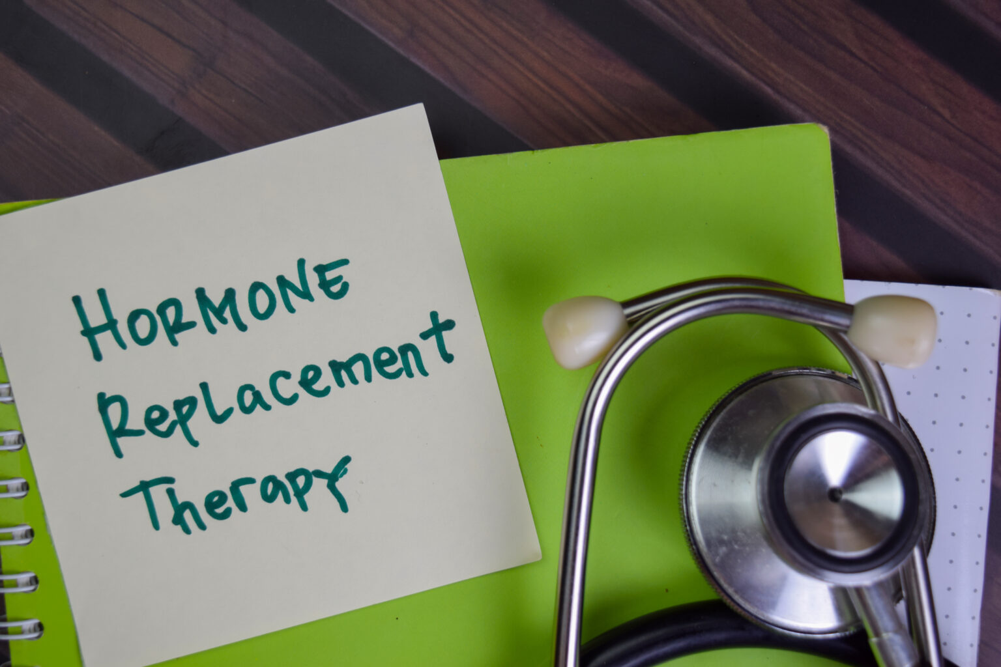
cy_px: 334
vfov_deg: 26.5
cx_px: 500
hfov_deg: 38.9
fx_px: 1418
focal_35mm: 51
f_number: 5.6
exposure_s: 1/30
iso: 200
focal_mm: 34
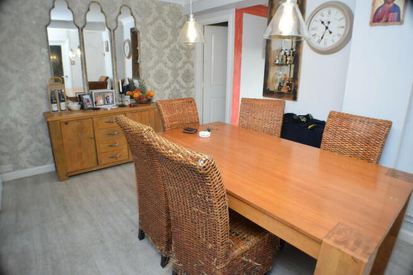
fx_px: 310
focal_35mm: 27
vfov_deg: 48.0
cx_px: 206
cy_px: 138
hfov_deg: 67.4
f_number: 3.5
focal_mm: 18
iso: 1000
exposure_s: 1/60
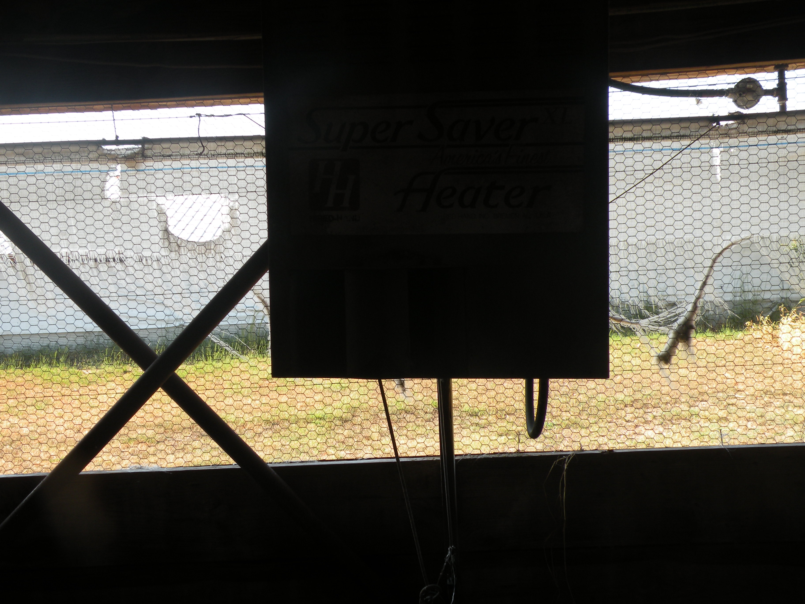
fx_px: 977
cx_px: 402
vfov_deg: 34.3
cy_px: 302
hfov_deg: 44.8
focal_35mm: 42
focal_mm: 7.4
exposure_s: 1/125
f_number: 4
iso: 64
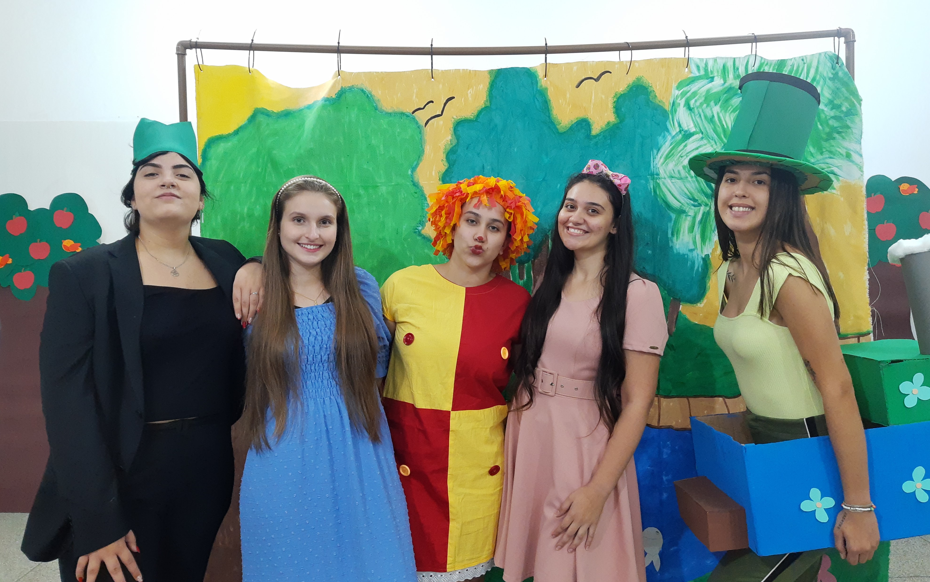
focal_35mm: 28
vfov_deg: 44.5
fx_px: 710
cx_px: 471
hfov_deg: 66.5
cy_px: 271
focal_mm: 4.75
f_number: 1.7
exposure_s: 1/50
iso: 178
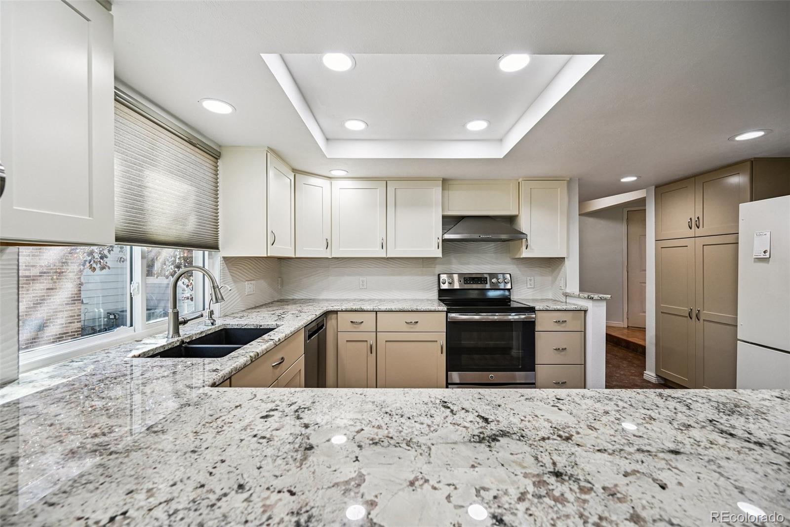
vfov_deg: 81.2
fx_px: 307
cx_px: 395
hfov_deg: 104.3
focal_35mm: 14
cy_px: 264
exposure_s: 1/100
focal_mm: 14
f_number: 5
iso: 400
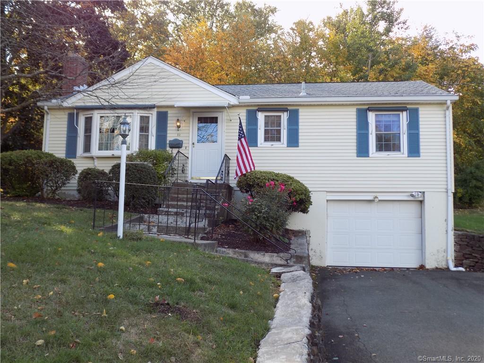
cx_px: 242
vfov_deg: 41.8
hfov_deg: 54.0
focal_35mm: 34
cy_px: 182
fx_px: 475
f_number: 3.4
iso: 80
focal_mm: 6.1
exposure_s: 1/100
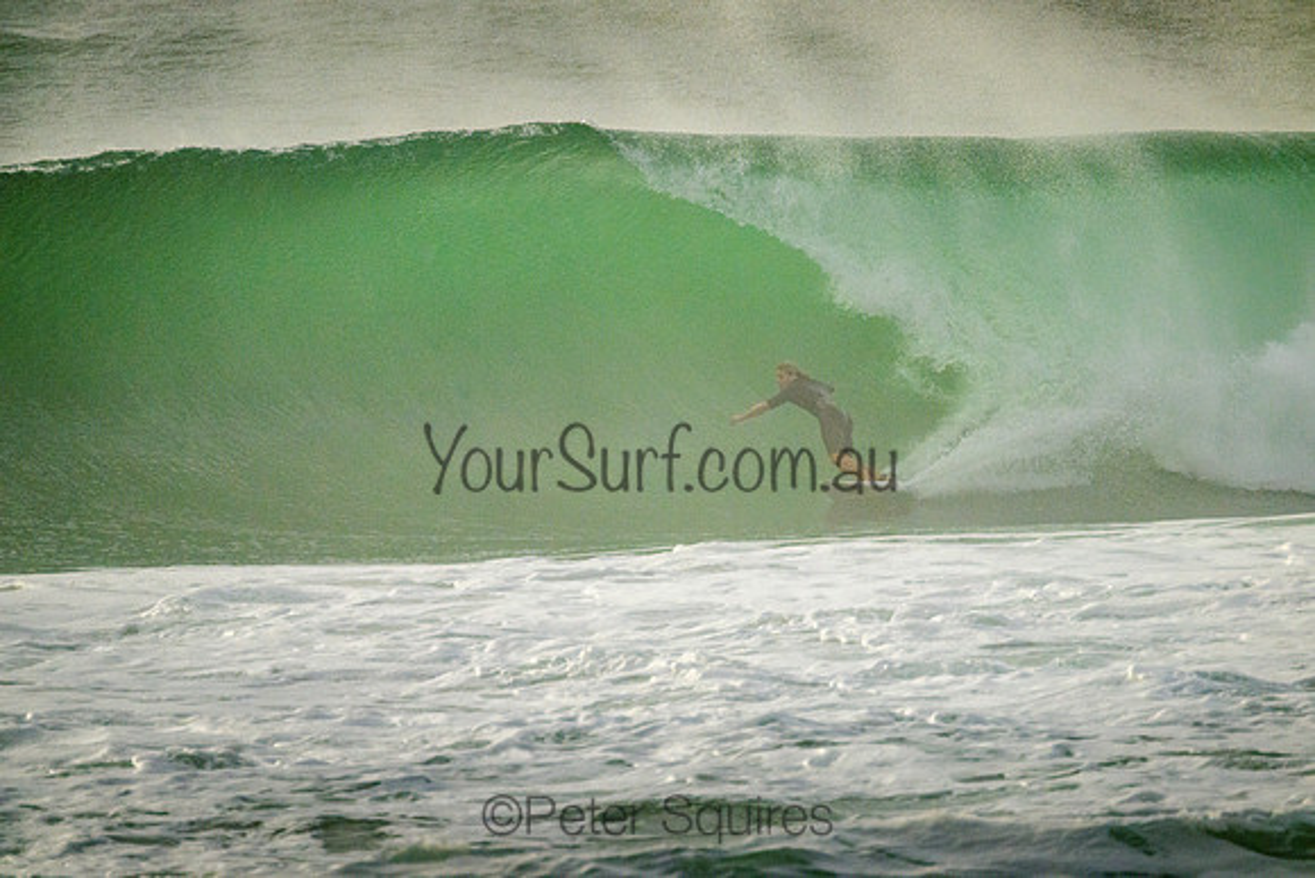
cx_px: 658
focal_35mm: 800
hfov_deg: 2.6
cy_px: 439
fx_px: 29228
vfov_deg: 1.7
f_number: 11
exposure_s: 1/8000
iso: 3200
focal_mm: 800
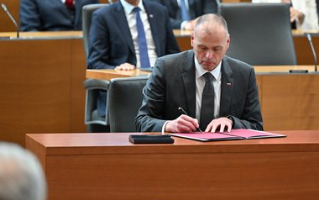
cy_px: 73
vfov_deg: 4.9
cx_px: 200
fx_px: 2331
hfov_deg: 7.8
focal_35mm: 268
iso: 2500
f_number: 3.5
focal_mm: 200
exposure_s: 1/320
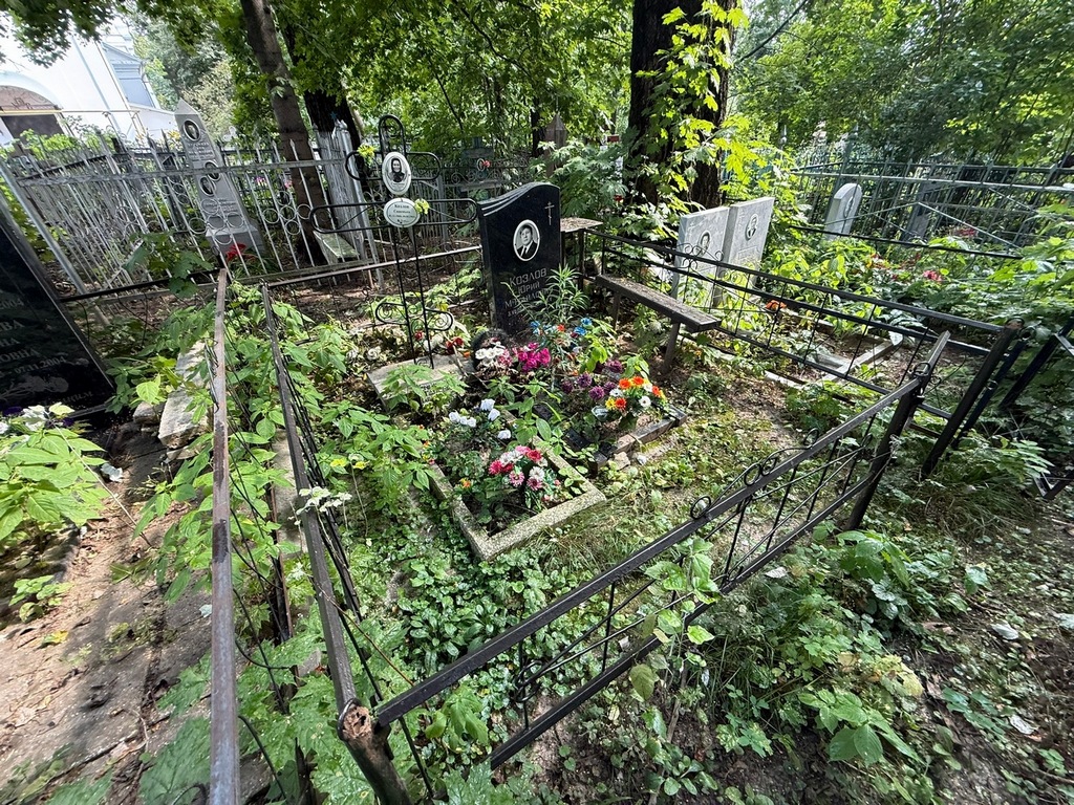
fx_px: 434
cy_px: 402
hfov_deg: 102.1
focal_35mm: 14
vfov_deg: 85.7
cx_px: 537
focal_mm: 2.22
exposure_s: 1/99
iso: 125
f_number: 2.2
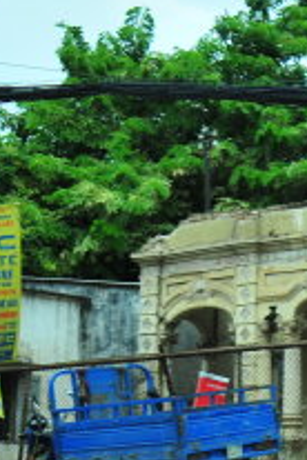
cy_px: 266
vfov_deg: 19.3
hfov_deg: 11.1
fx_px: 1356
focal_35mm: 106
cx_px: 704
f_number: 4.5
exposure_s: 1/1000
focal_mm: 22
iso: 200
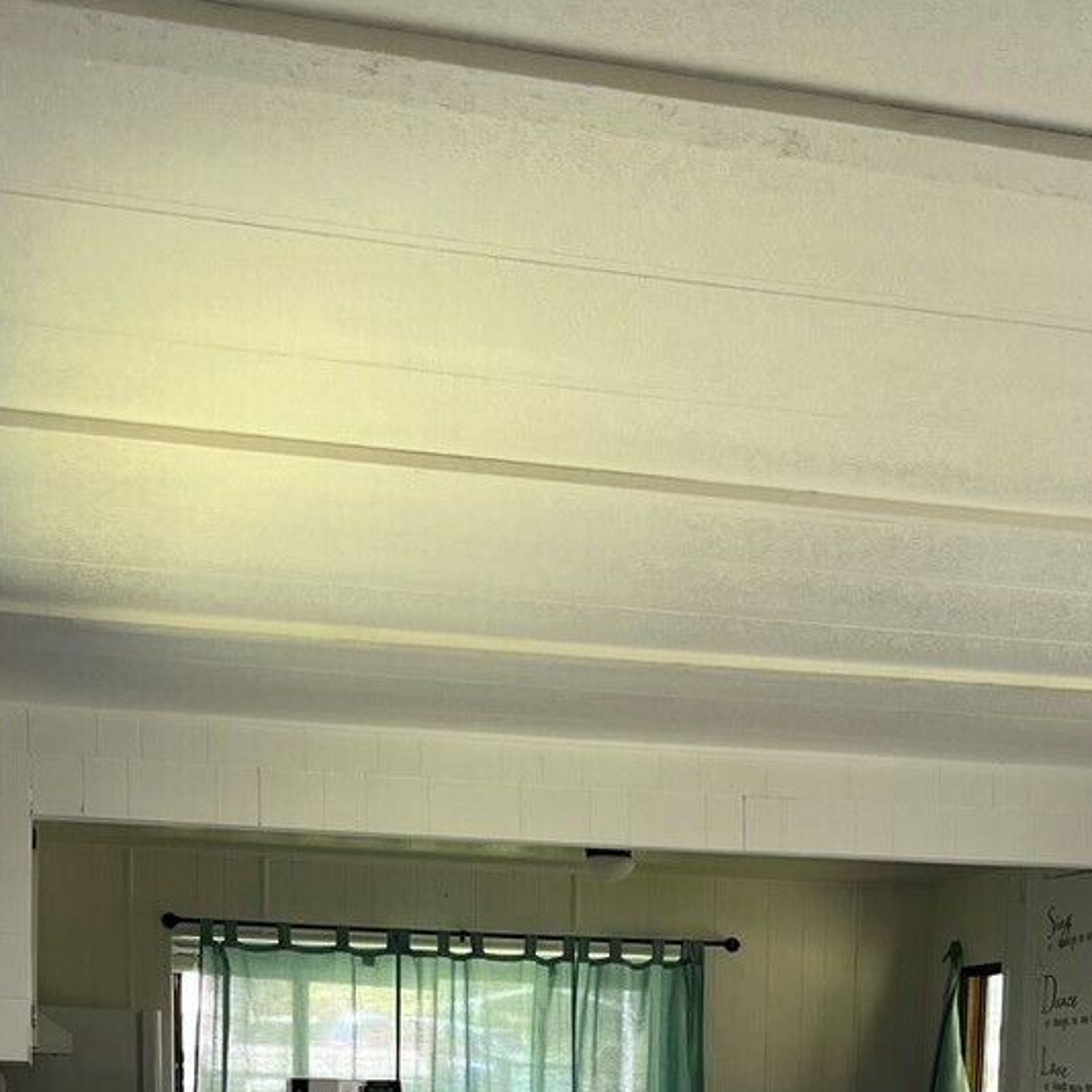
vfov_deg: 25.0
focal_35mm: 62
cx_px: 722
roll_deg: -1.1
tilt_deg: -5.8
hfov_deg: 27.6
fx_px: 2213
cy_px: 1307
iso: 64
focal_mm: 5.1
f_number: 1.6
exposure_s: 1/121
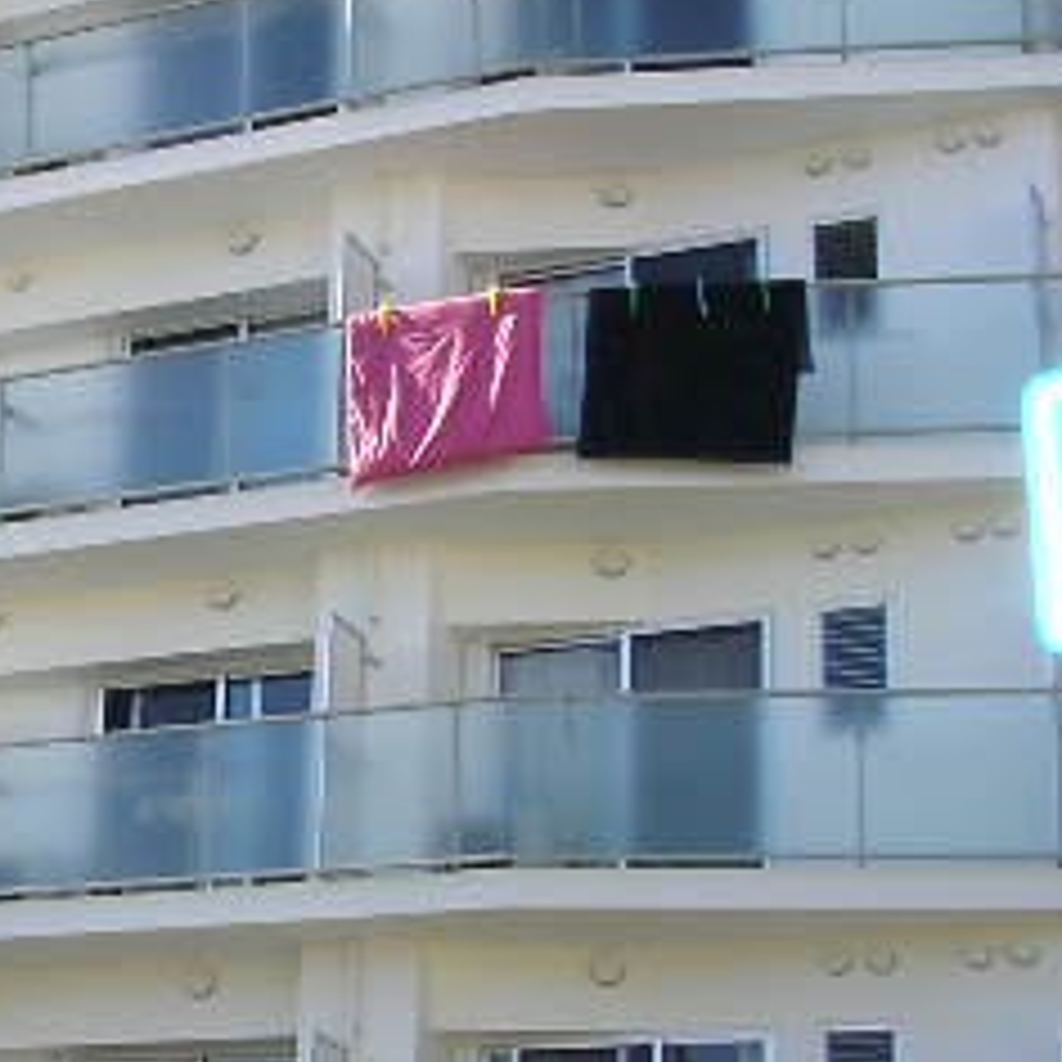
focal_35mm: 91
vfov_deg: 19.1
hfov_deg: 18.3
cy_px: 508
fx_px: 3159
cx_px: -130
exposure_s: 1/356
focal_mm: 5.8
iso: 71
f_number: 4.1
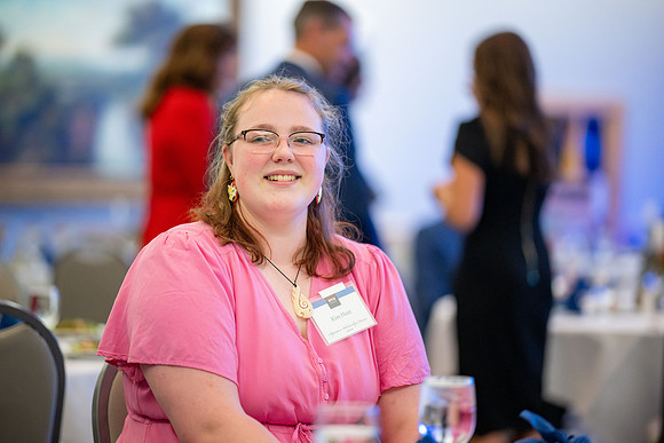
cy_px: 222
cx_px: 332
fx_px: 1937
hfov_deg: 19.5
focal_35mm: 105
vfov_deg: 13.0
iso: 6400
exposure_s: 1/500
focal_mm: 105
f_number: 1.4
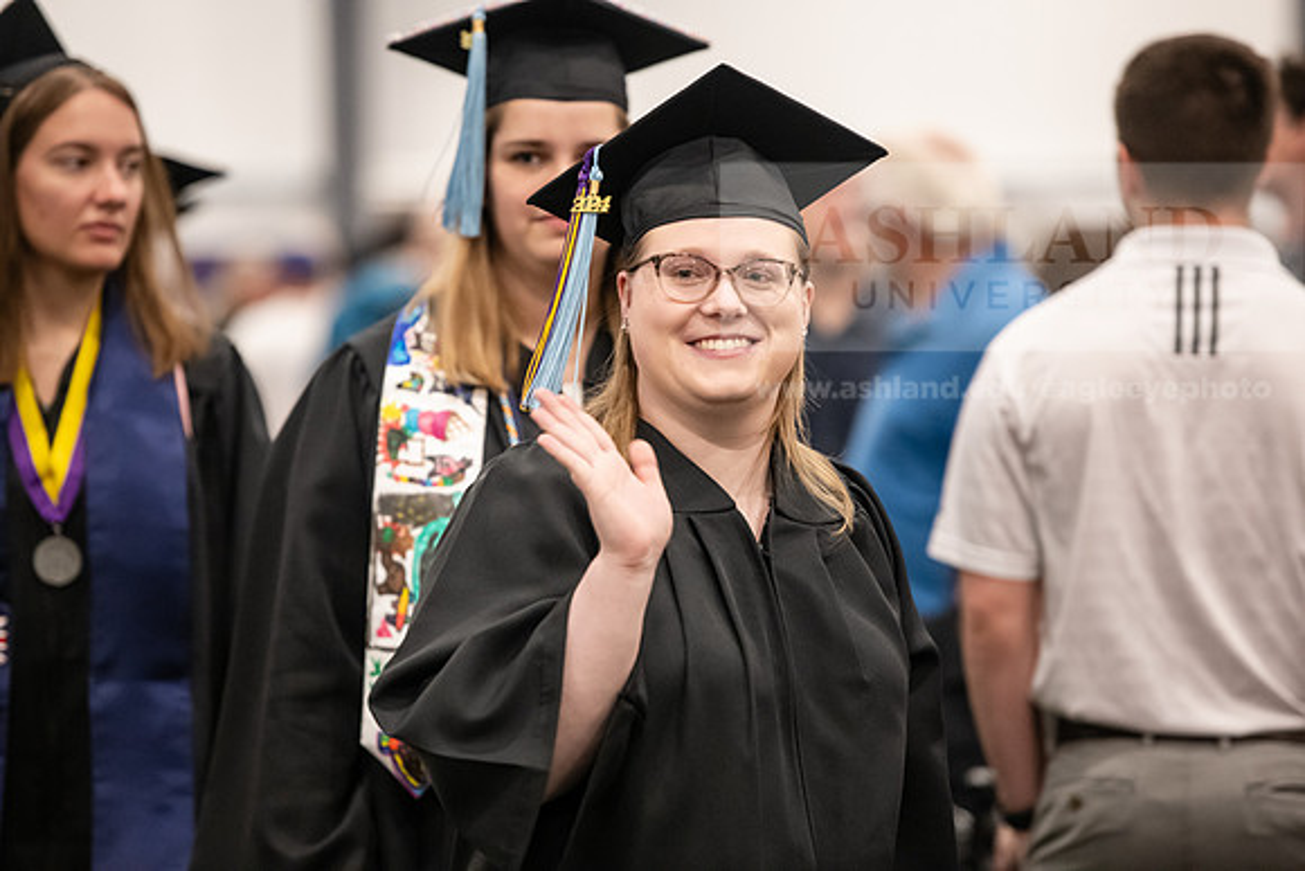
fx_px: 6526
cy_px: 436
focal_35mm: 180
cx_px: 652
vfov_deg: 7.6
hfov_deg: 11.4
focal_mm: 180
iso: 3200
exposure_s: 1/200
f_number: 3.2
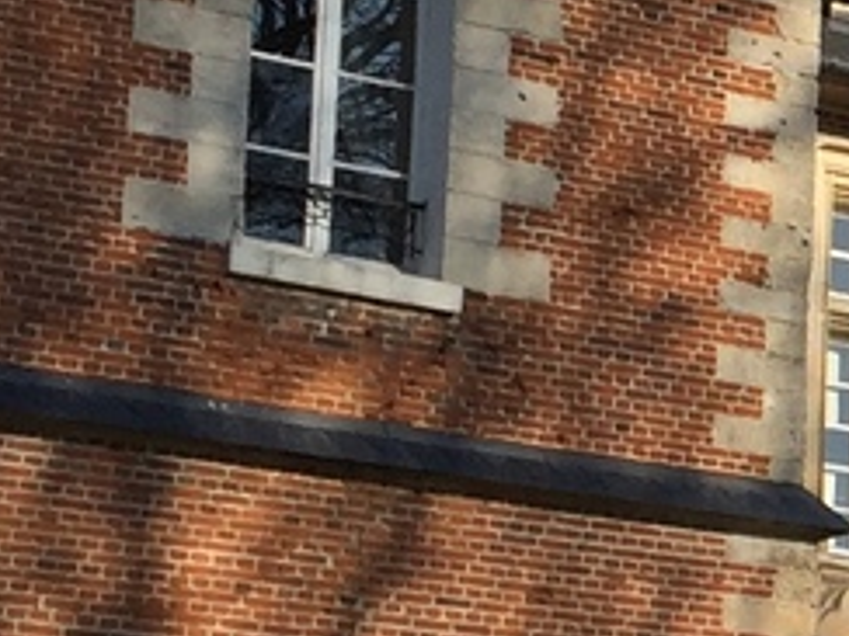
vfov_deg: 7.8
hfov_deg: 9.5
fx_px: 4660
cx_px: 1858
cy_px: 414
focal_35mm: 190
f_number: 2.2
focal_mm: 4.15
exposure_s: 1/1980
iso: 32
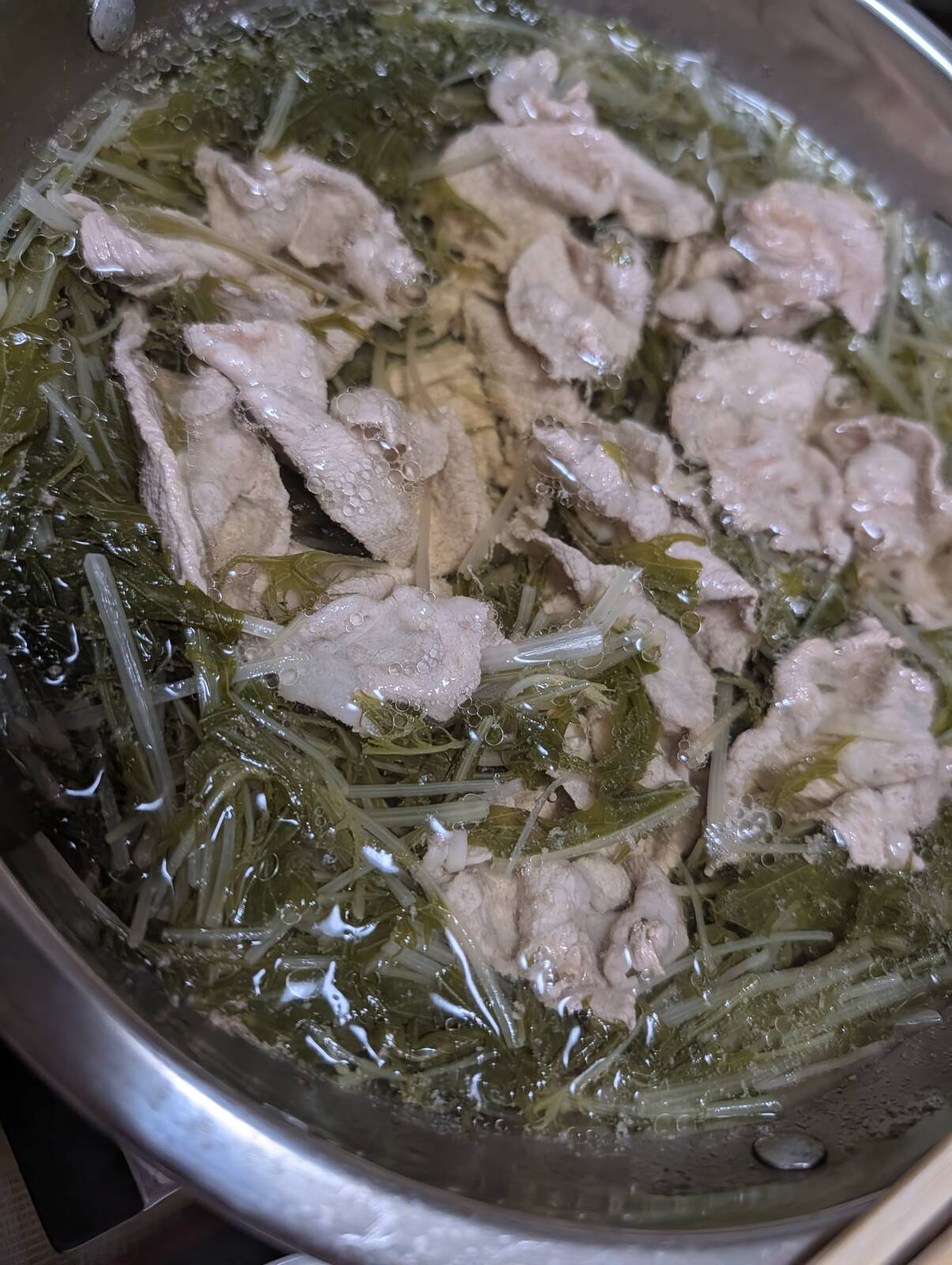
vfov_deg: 71.5
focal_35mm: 24
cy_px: 632
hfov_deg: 56.9
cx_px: 476
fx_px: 878
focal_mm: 6.9
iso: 510
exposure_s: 1/182
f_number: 1.68
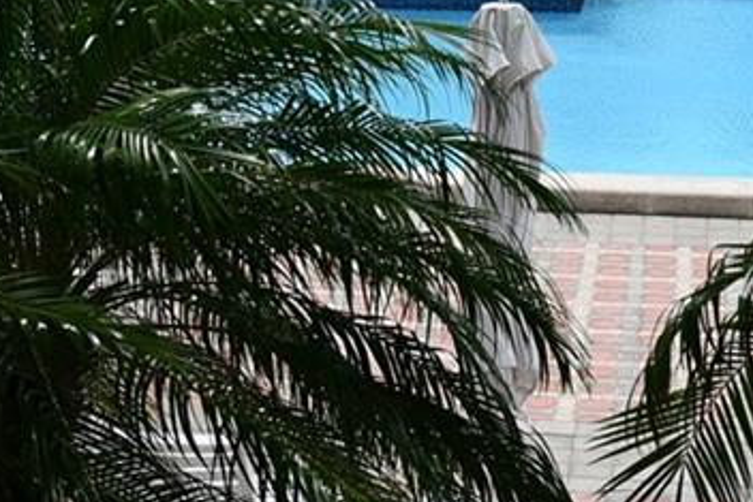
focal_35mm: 109
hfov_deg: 18.5
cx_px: 122
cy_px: 56
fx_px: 2281
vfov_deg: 12.5
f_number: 8
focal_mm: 16
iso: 110
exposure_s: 1/250
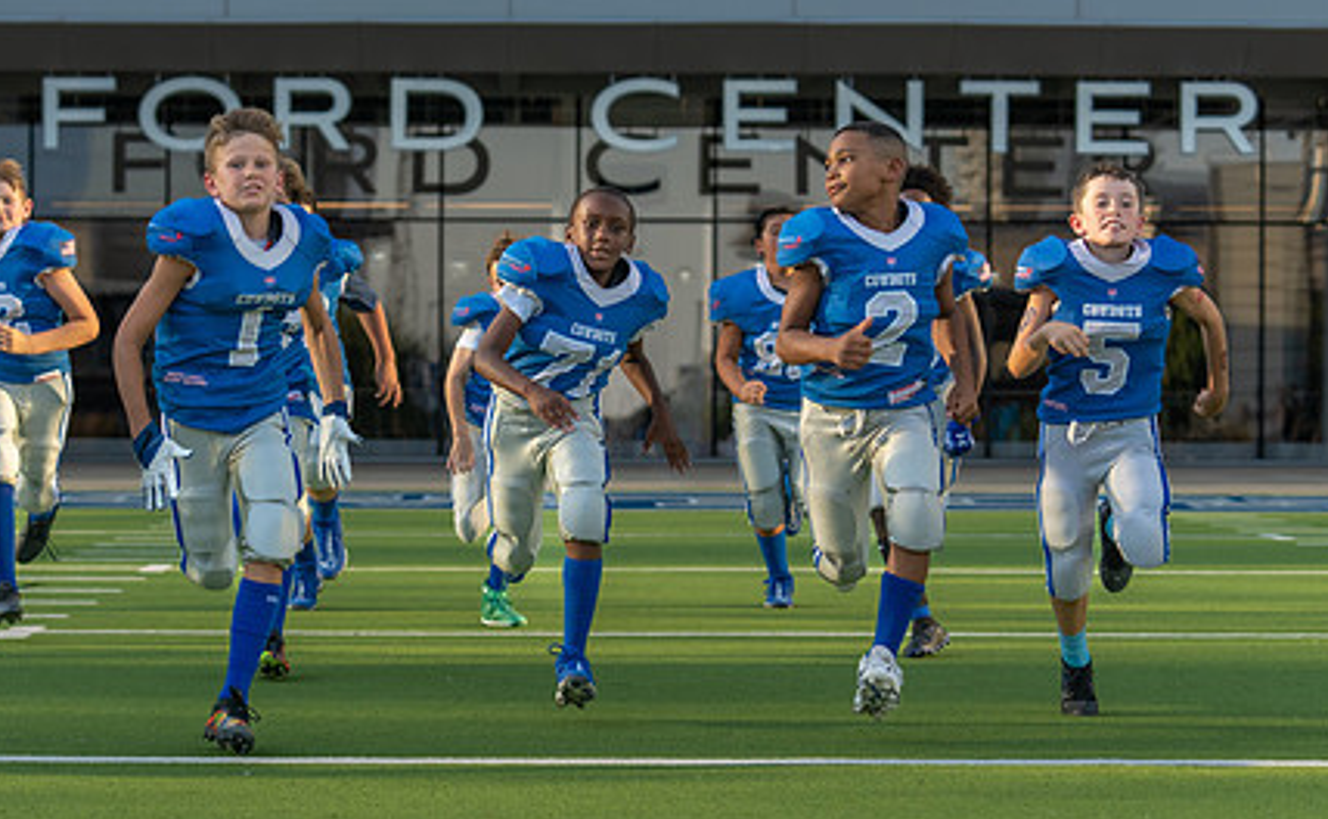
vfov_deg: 12.1
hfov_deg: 19.5
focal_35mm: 107
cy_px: 443
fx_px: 3858
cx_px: 503
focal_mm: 70
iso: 320
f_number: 3.5
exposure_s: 1/1000
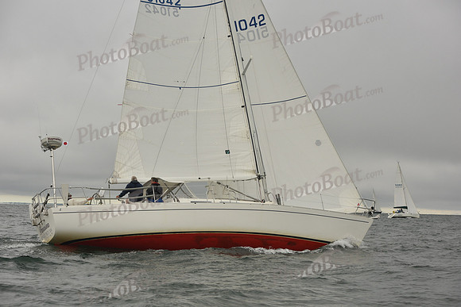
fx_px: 897
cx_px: 230
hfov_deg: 28.8
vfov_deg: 19.5
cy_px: 154
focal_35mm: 70
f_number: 7.1
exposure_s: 1/800
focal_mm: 70
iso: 320
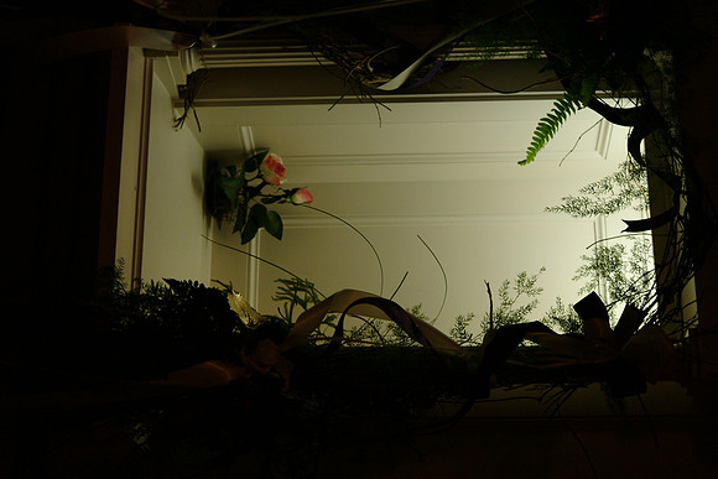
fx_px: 1616
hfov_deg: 25.1
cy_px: 240
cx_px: 359
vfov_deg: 16.9
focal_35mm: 81
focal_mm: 54
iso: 400
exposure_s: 1/90
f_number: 4.8
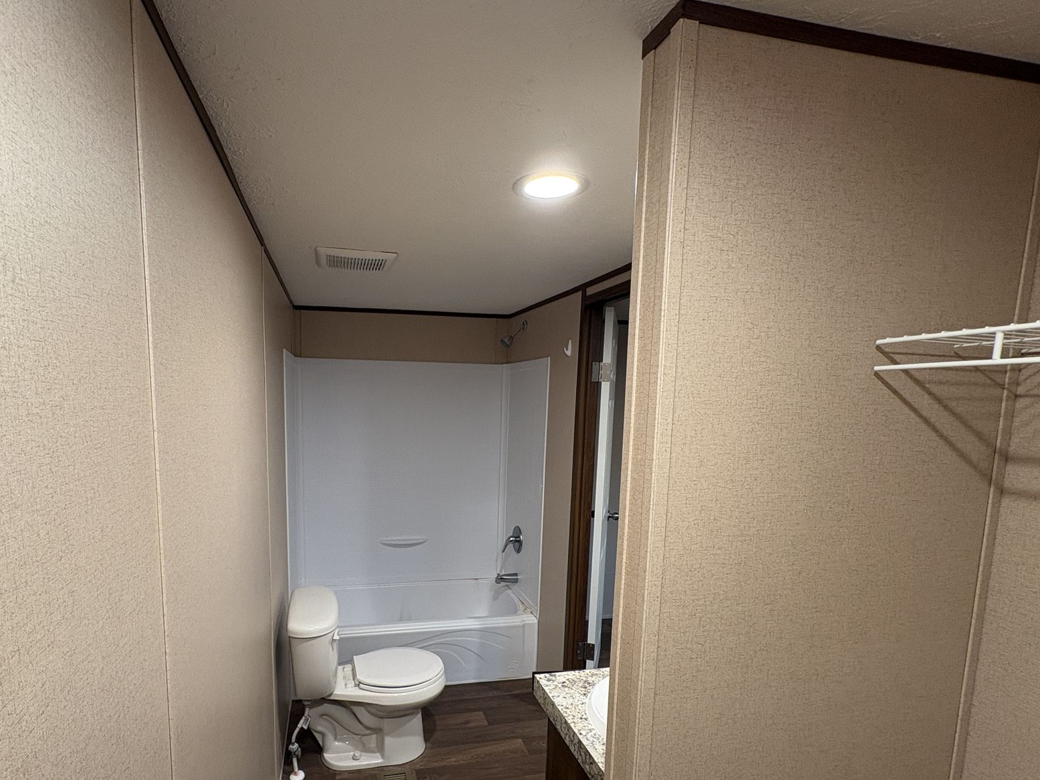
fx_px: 541
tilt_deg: -6.8
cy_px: 463
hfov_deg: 87.2
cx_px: 445
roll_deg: -0.6
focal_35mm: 18
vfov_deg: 71.0
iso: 200
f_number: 2.2
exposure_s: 1/60
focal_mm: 2.22
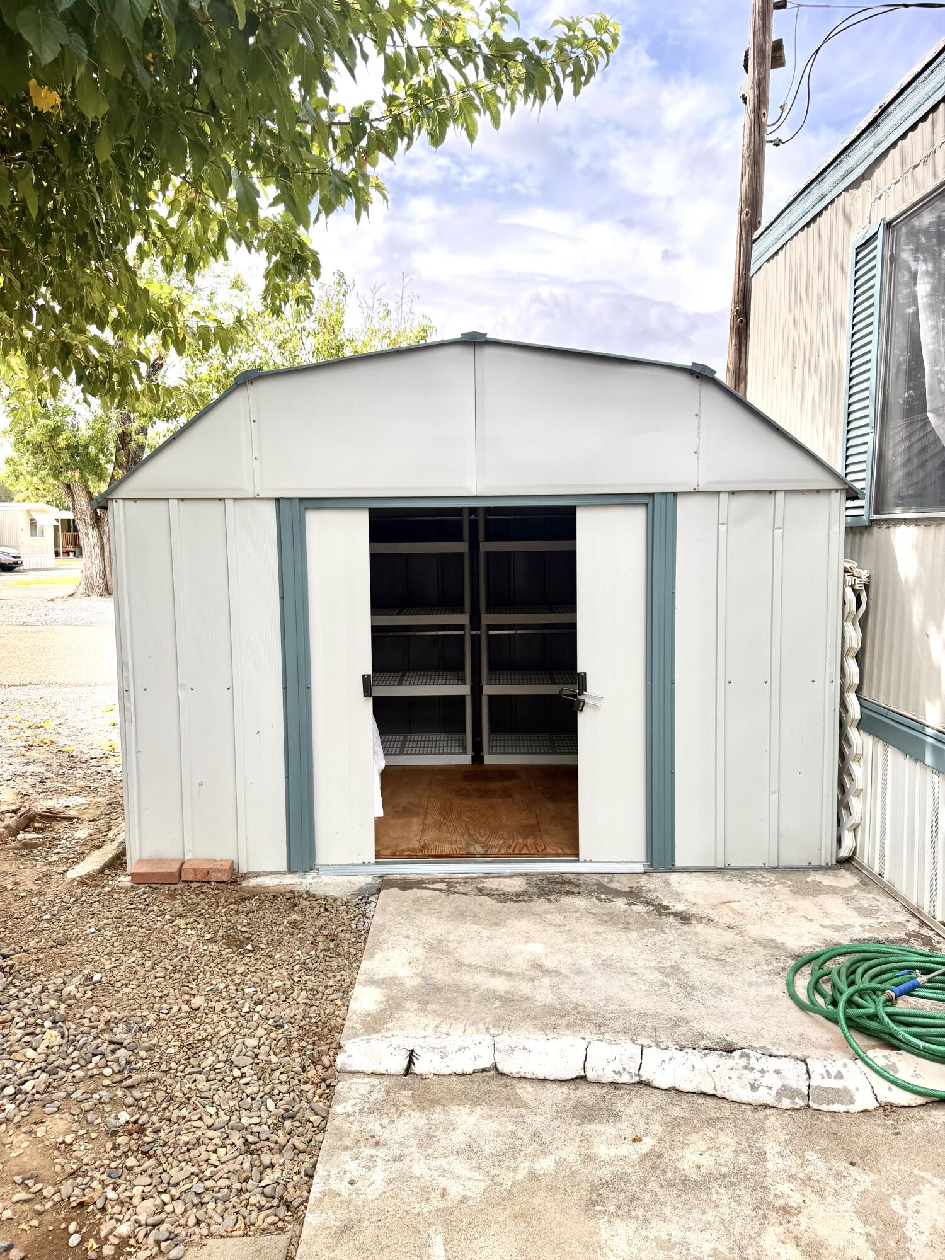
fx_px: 874
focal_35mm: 24
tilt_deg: -6.3
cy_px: 630
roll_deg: -0.3
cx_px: 472
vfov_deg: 71.6
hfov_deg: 56.8
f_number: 1.78
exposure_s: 1/2370
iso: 100
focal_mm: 6.76
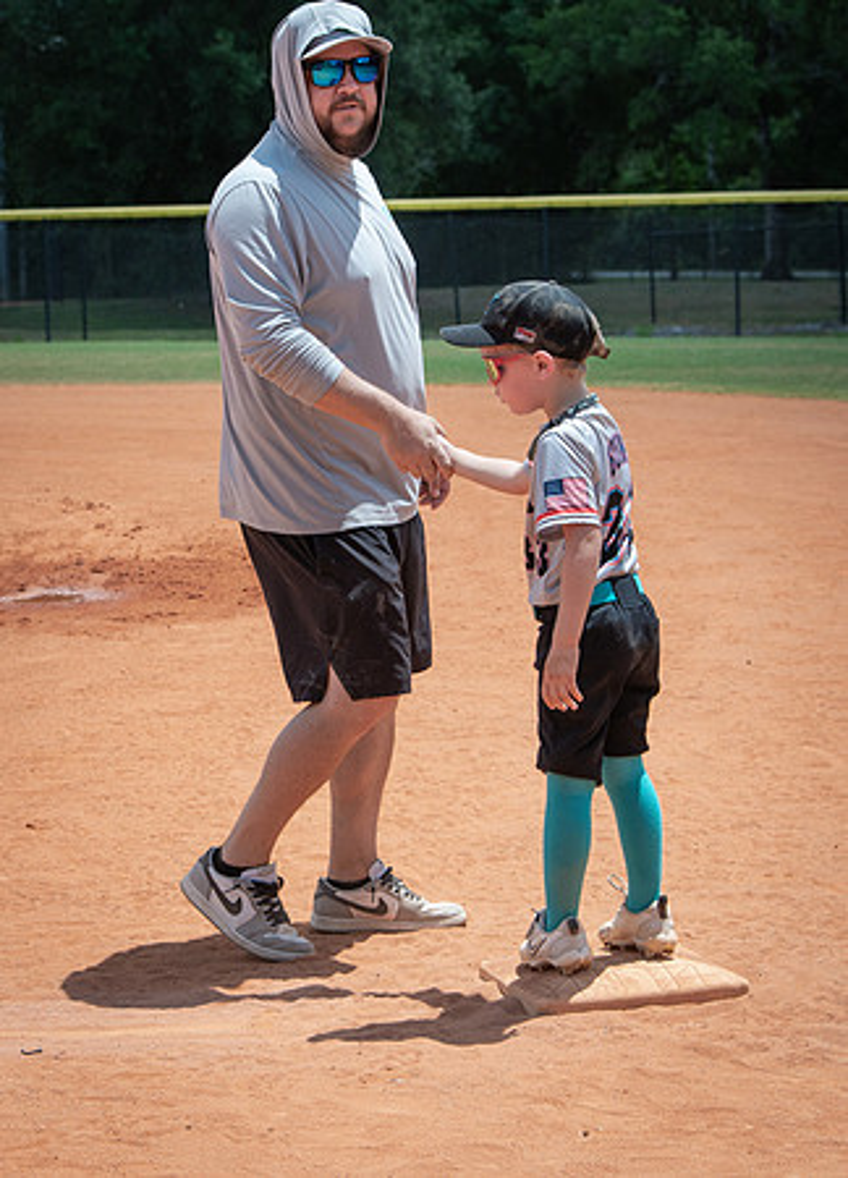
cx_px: 309
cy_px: 589
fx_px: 3437
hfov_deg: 14.1
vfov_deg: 19.4
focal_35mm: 102
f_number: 6.3
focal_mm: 70
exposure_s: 1/4000
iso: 640
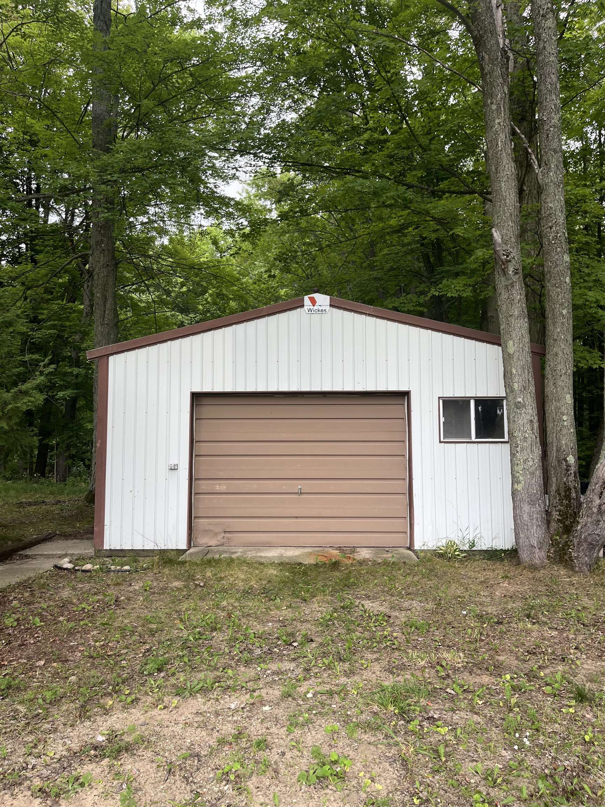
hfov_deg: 53.1
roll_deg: +1.7
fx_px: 606
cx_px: 302
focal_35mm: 26
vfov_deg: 67.3
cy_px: 404
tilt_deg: +3.3
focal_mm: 5.1
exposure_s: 1/314
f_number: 1.6
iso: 50
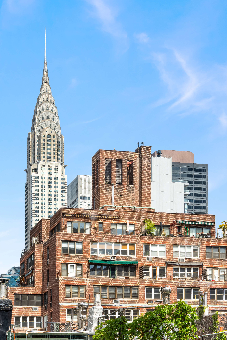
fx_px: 842
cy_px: 171
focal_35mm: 89
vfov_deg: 22.9
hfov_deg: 15.4
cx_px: 112
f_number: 16
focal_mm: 85
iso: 400
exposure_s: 1/125
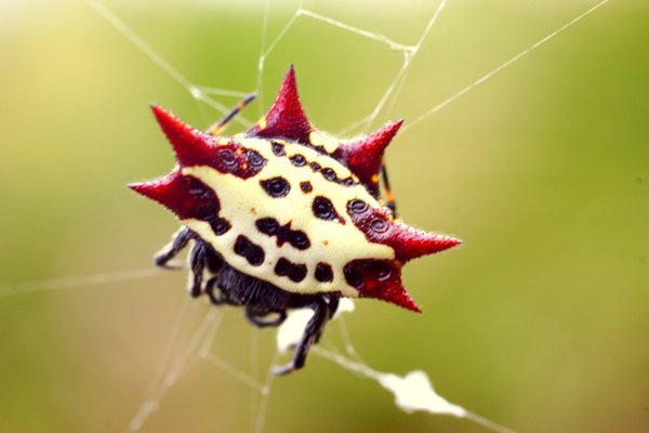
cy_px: 216
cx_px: 324
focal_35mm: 75
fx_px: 1352
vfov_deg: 18.2
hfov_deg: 27.0
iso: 400
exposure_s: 1/80
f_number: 8
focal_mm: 50
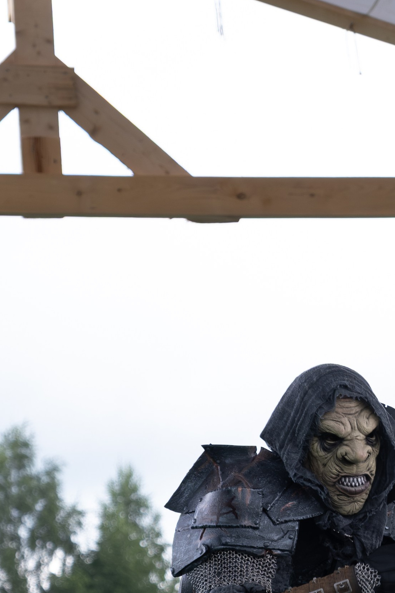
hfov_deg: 7.8
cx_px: 322
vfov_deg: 11.6
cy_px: 506
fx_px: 2896
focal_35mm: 176
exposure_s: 1/640
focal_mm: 47
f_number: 3.6
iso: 800
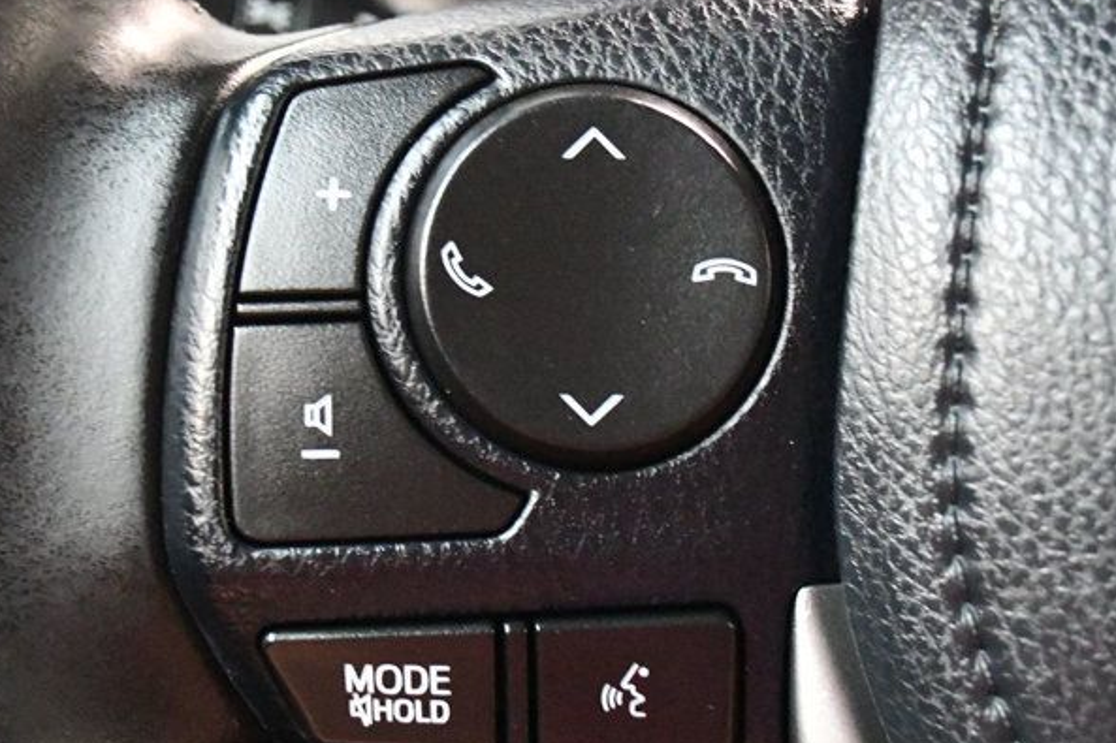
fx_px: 1766
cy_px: 371
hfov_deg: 35.1
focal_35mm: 57
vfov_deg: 23.8
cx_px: 559
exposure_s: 1/30
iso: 12800
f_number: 4
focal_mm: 22
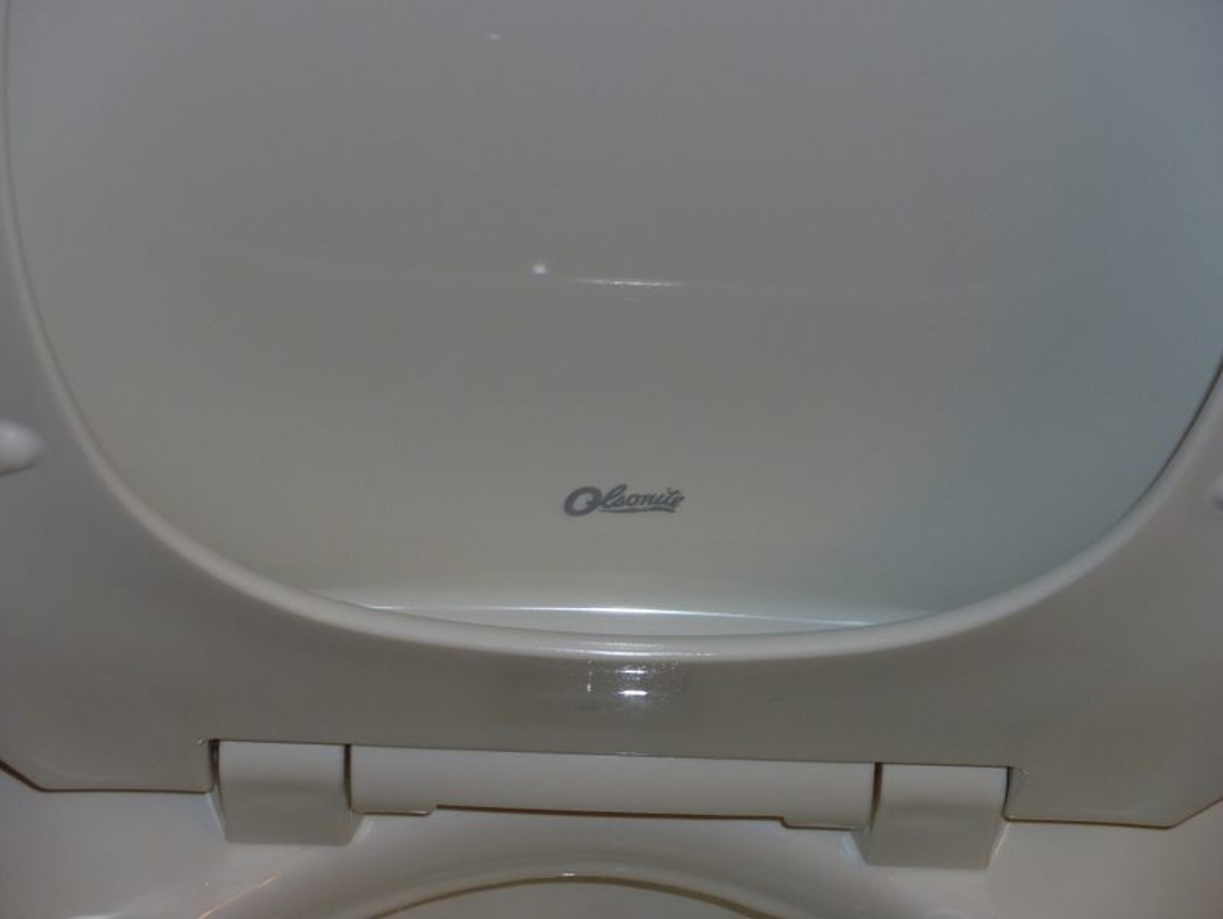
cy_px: 460
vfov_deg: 15.3
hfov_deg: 20.2
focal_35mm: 97
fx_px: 3429
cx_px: 612
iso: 100
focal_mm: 17.5
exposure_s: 1/40
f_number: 5.2
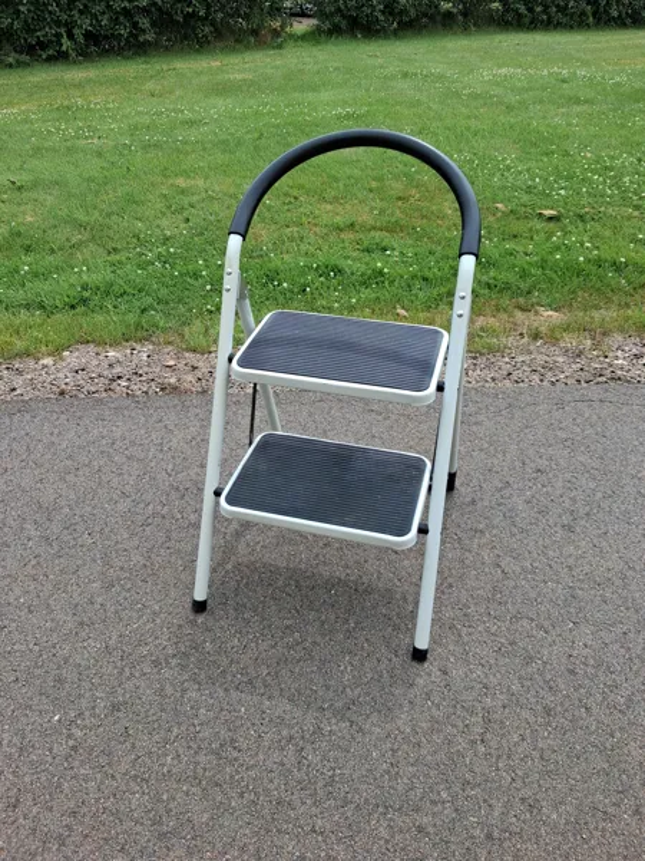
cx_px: 322
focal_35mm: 27
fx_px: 671
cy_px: 430
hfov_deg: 51.4
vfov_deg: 65.3
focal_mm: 4
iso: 25
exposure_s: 1/198
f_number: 1.8
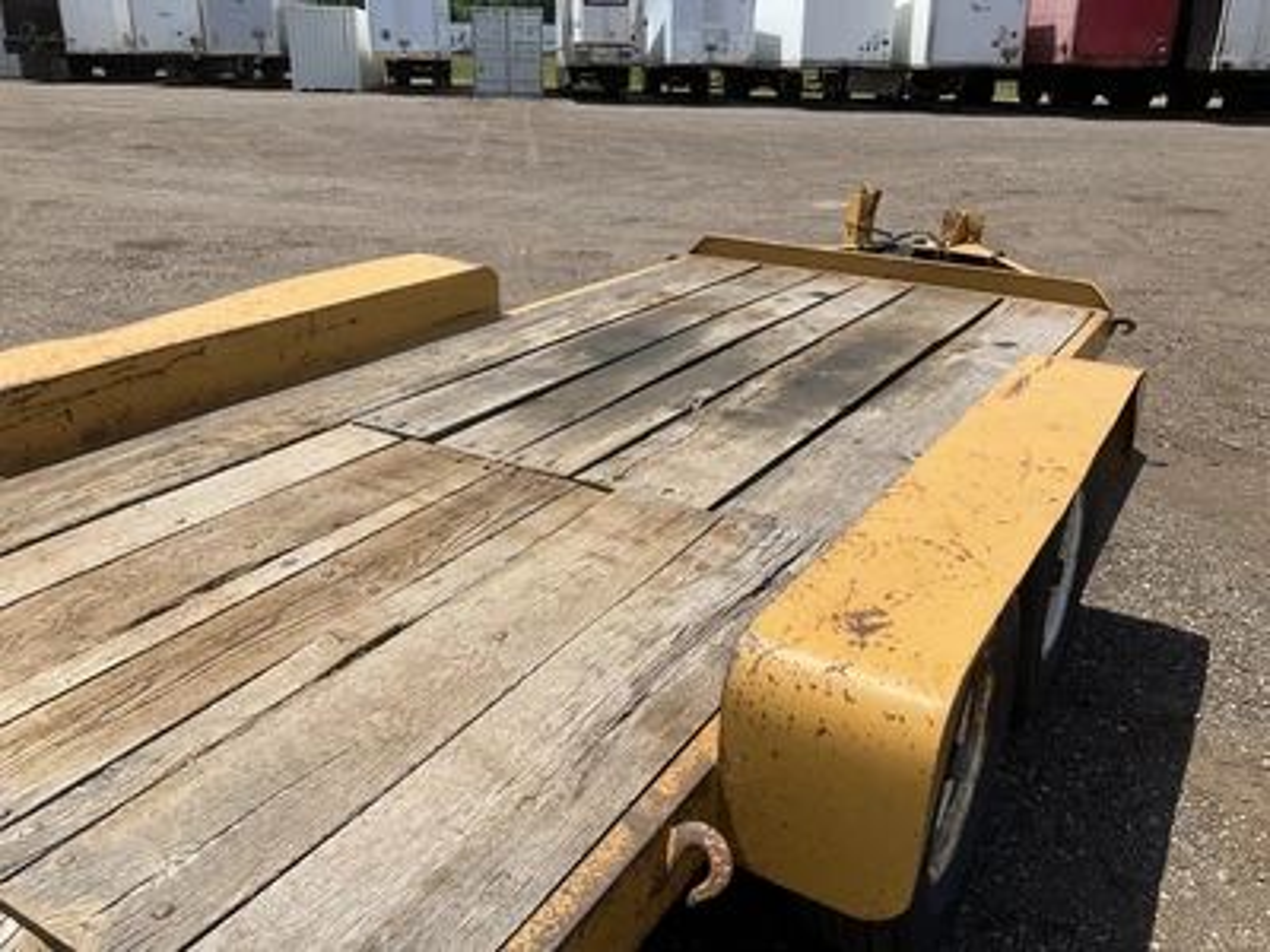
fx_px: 1064
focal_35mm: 29
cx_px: 635
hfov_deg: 61.7
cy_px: 476
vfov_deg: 48.2
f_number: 1.8
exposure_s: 1/2058
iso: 25
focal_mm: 3
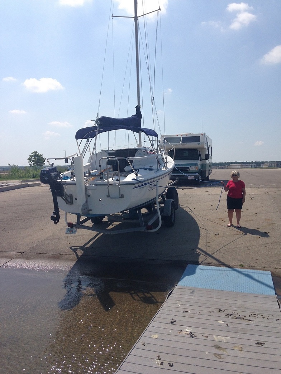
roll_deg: +0.6
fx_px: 357
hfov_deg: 43.0
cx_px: 140
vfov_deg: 55.3
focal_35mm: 33
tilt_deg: -4.3
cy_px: 187
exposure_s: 1/2710
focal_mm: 4.12
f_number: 2.4
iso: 50
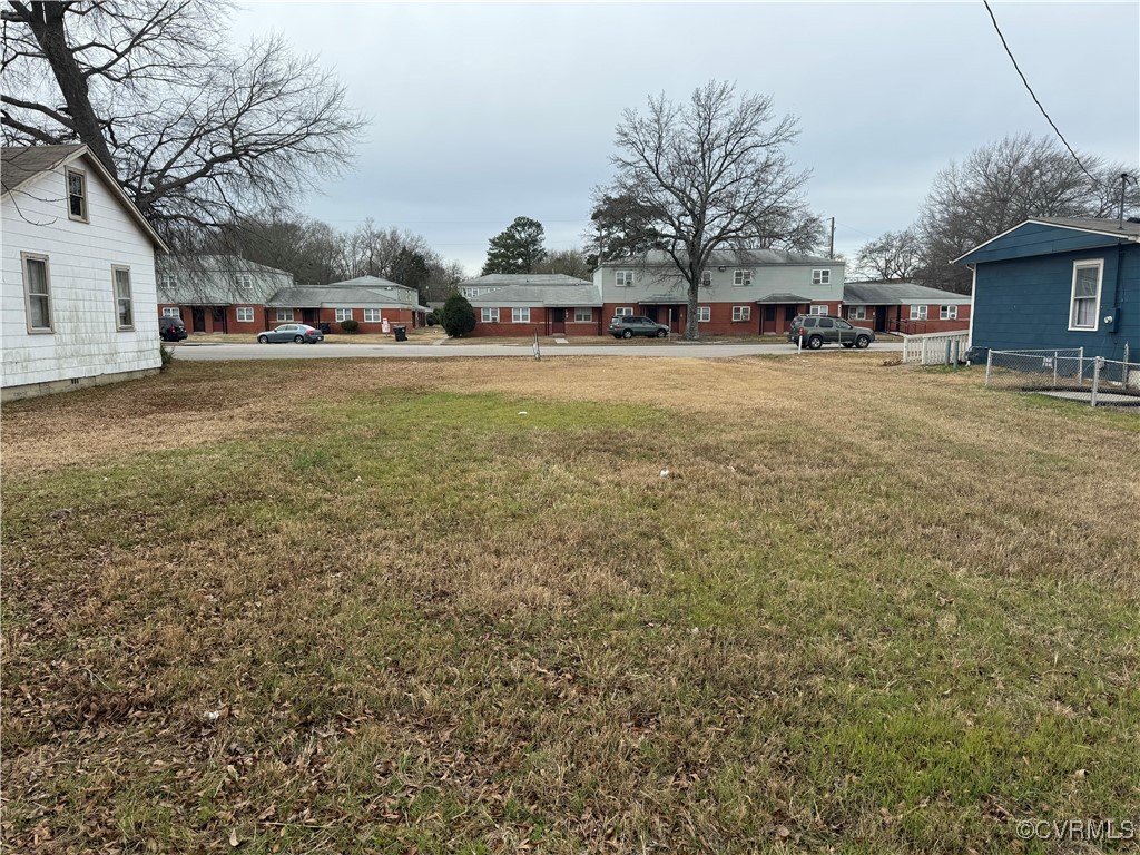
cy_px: 428
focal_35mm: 24
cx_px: 570
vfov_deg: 56.8
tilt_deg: -8.1
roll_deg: -0.4
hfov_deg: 71.6
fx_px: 790
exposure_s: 1/2174
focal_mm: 6.76
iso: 80
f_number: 1.78
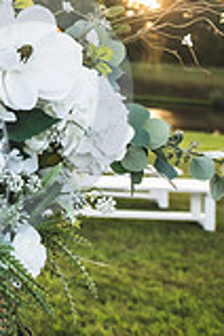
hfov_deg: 18.2
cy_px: 8
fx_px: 635
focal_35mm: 68
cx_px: -91
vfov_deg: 28.1
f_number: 2.8
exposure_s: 1/250
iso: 100
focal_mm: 24
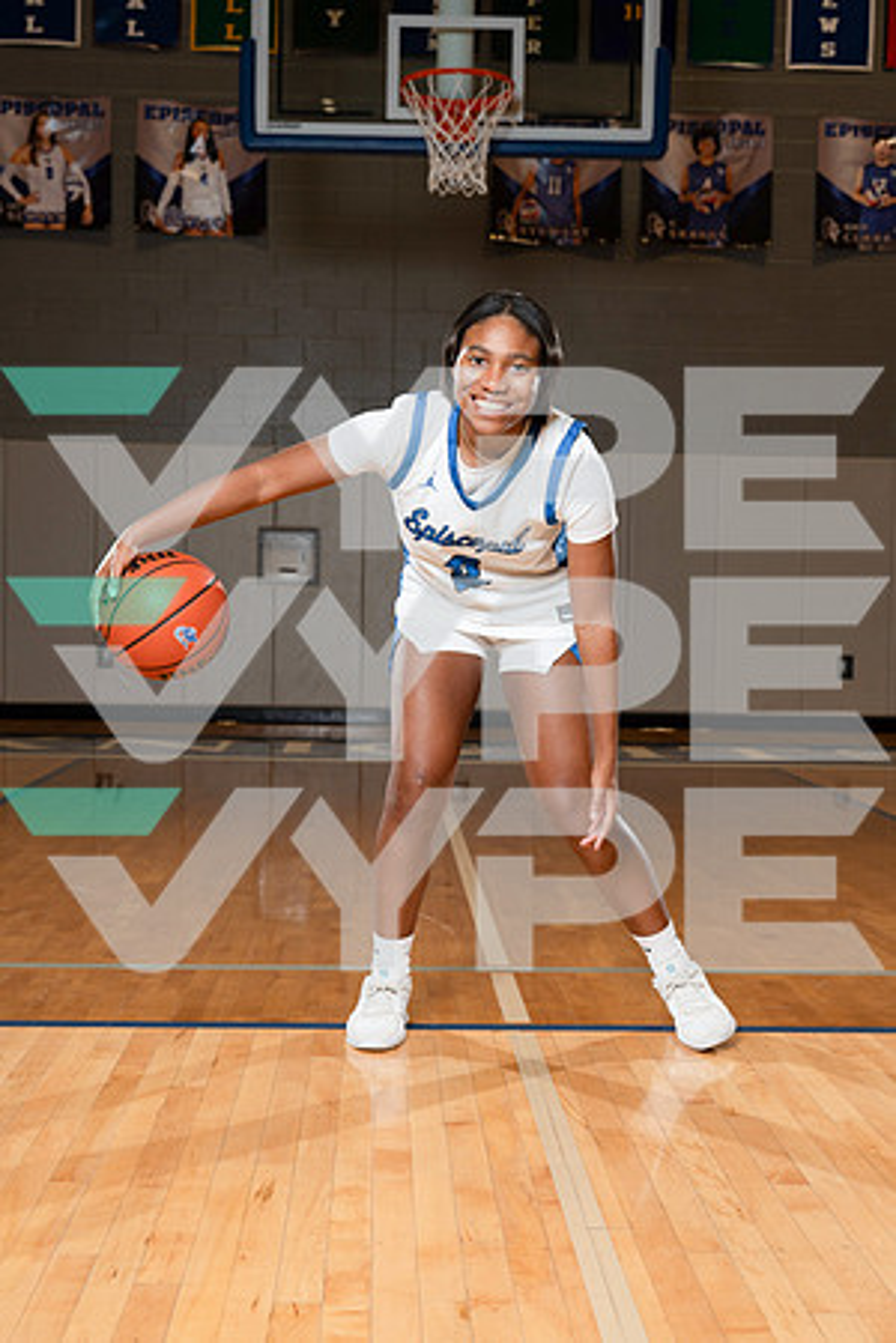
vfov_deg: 42.7
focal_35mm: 46
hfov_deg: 29.2
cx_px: 448
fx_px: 1717
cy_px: 672
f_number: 5.6
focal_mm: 46
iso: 400
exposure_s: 1/250
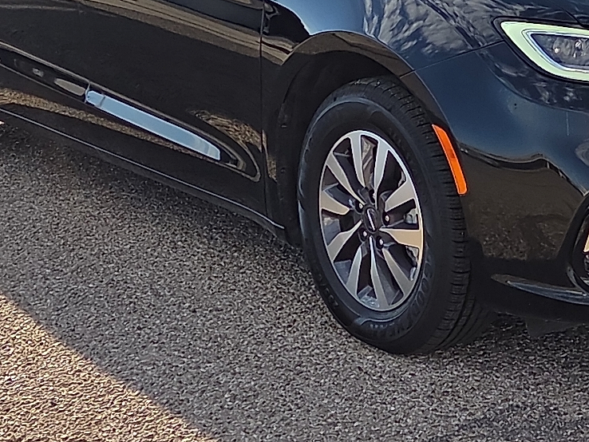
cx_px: 427
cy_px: -5
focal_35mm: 104
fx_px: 1770
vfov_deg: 14.0
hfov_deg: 18.8
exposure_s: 1/2000
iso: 25
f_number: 1.8
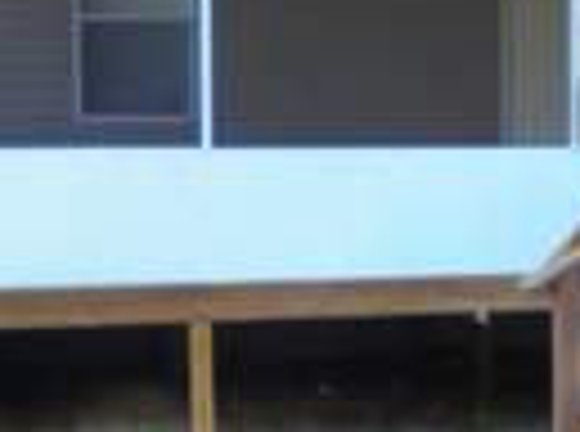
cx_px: 643
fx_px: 1621
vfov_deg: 15.2
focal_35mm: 97
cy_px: 272
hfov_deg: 19.4
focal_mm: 4.6
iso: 100
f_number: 3.5
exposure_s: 1/60
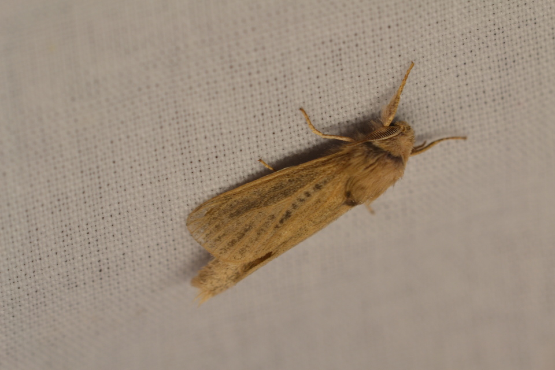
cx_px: 278
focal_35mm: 278
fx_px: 4278
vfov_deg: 5.0
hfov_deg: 7.4
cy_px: 185
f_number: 5.6
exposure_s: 1/125
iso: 400
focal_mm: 185
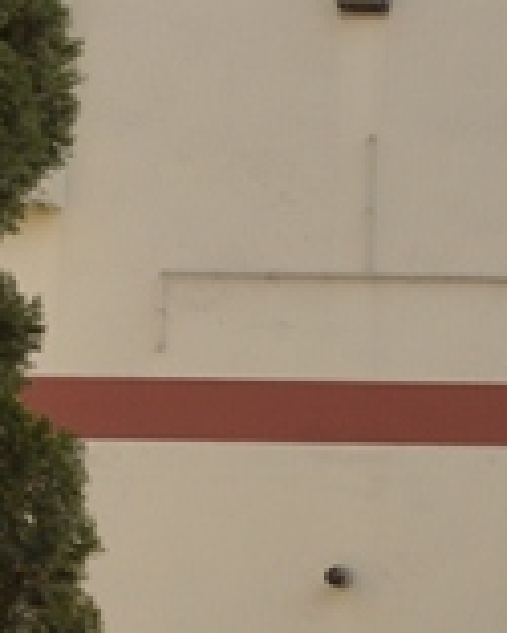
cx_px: 1699
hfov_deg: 5.5
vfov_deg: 7.4
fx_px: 4834
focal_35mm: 258
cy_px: 950
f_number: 6.3
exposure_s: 1/250
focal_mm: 28
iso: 100
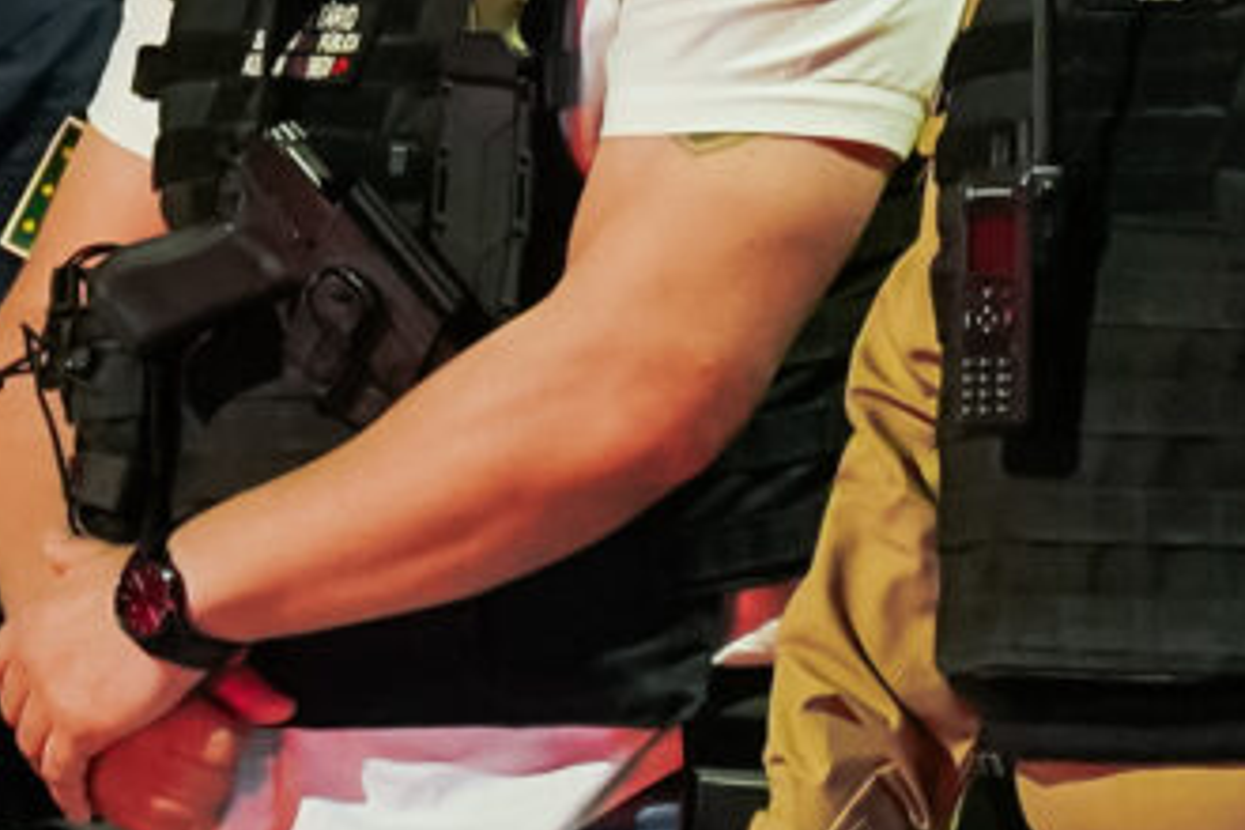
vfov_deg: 2.8
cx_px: 785
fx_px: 16910
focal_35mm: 489
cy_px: 117
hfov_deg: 4.2
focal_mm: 70
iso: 4000
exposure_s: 1/80
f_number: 2.8
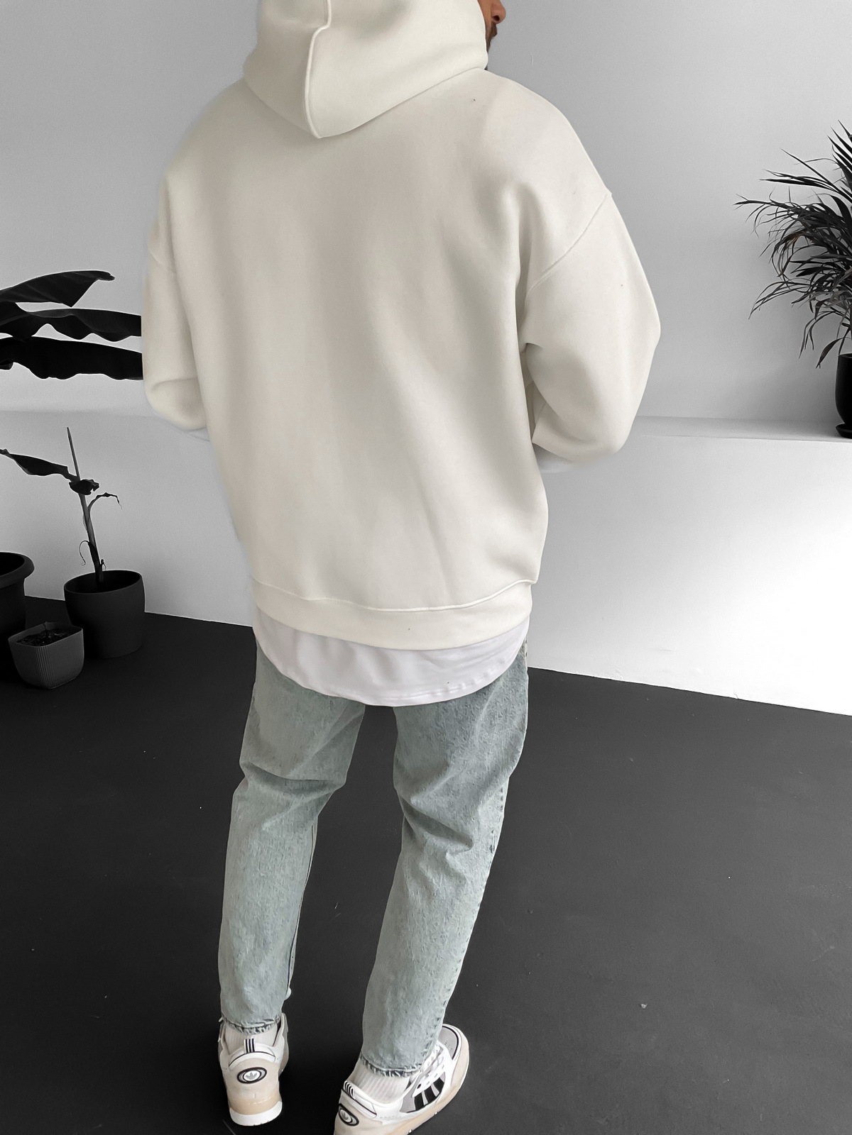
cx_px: 426
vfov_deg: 61.7
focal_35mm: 29
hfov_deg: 48.2
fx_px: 952
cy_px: 568
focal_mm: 3
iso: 64
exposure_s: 1/110
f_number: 1.8
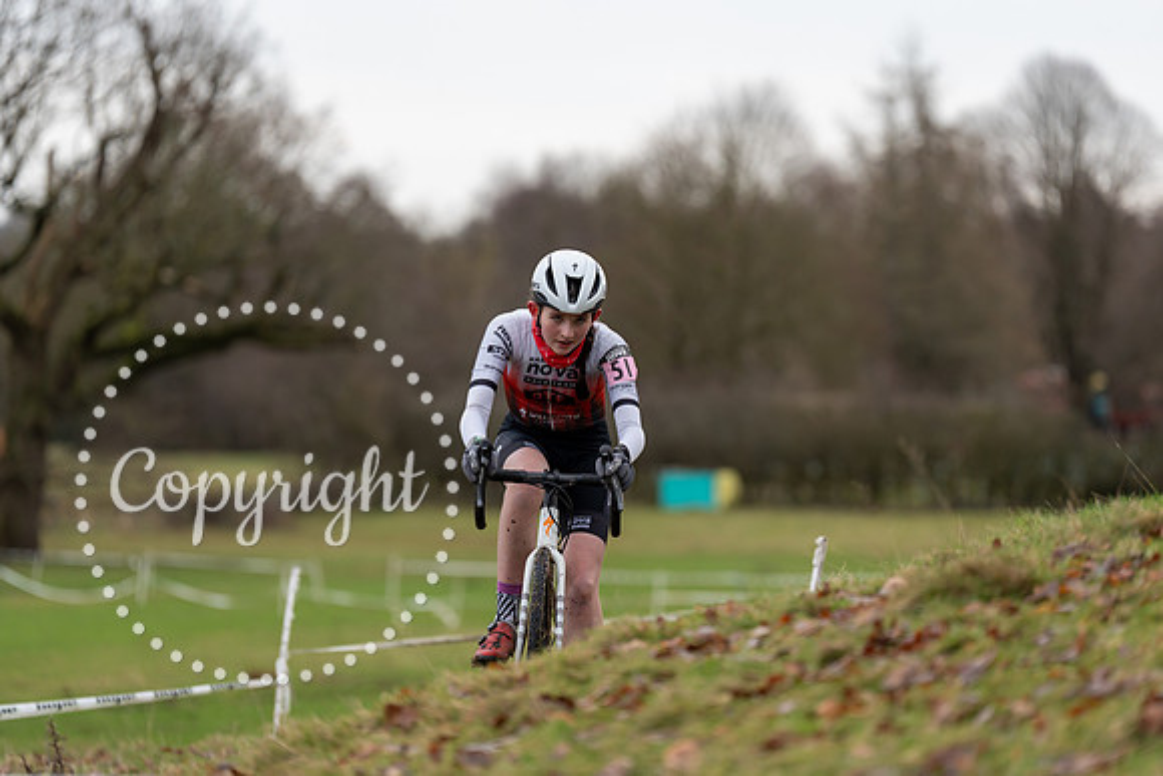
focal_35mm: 173
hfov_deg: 11.9
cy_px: 388
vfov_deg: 7.9
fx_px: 5590
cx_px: 582
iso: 500
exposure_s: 1/1000
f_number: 3.2
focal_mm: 173
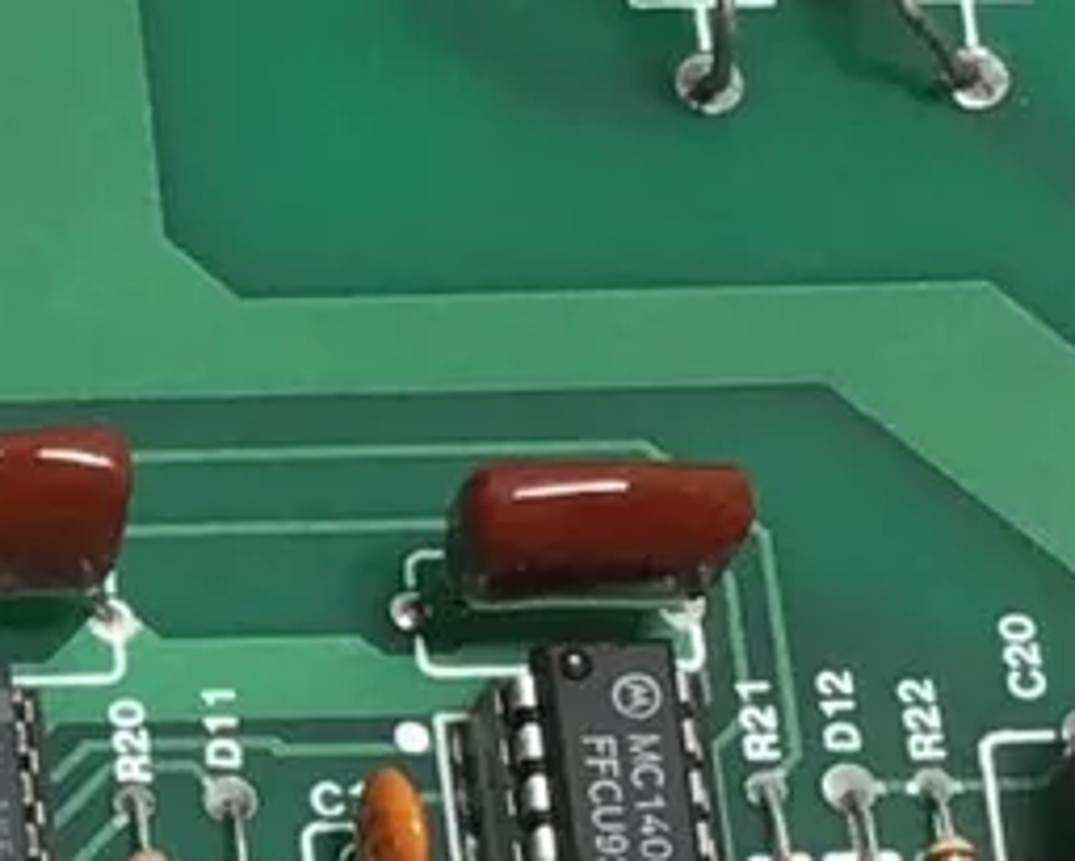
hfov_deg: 7.7
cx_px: -1386
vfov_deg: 6.5
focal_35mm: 236
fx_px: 7511
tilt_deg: -68.1
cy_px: 1134
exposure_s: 1/120
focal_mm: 3.3
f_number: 2.4
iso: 40
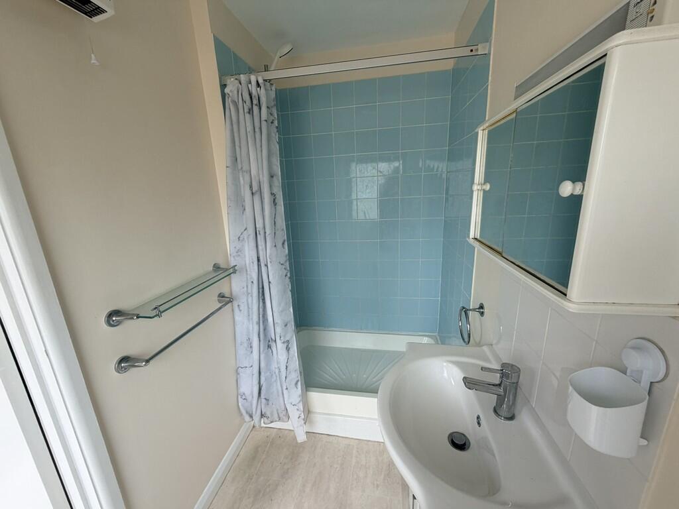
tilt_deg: -15.1
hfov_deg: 102.1
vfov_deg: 85.7
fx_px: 275
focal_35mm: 14
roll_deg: +2.7
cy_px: 254
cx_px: 340
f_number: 2.2
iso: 64
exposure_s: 1/121
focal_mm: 2.22
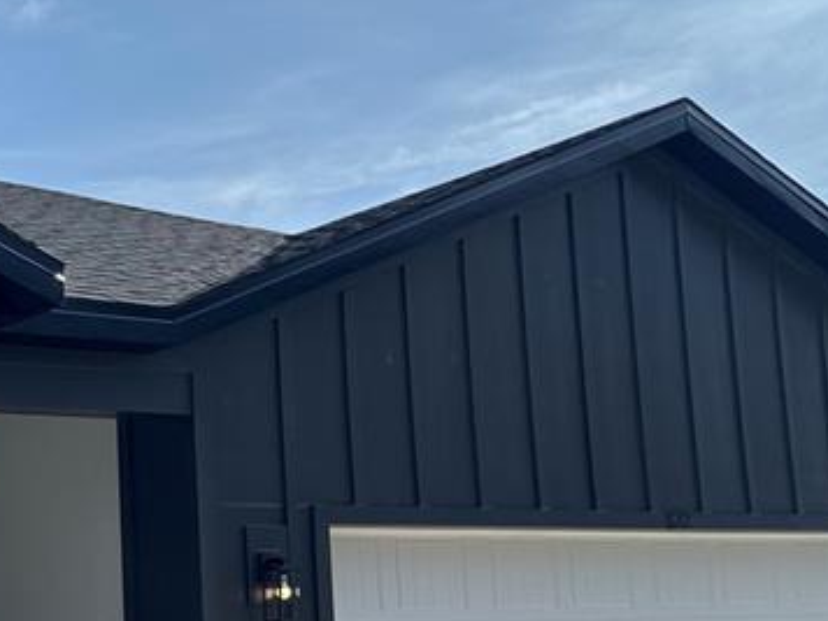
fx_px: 1650
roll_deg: +1.2
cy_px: 386
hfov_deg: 27.4
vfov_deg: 21.3
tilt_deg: +7.2
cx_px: 116
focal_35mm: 69
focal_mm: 6.76
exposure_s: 1/7937
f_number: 1.78
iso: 80
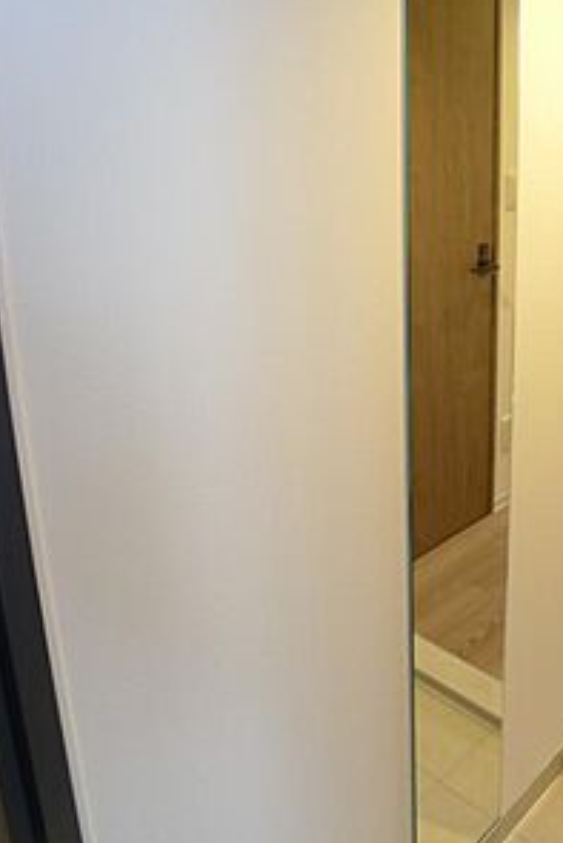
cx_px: 443
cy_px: 303
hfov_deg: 33.3
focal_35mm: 39
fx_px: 914
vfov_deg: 48.9
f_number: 2
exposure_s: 1/10
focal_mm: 5.1
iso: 80
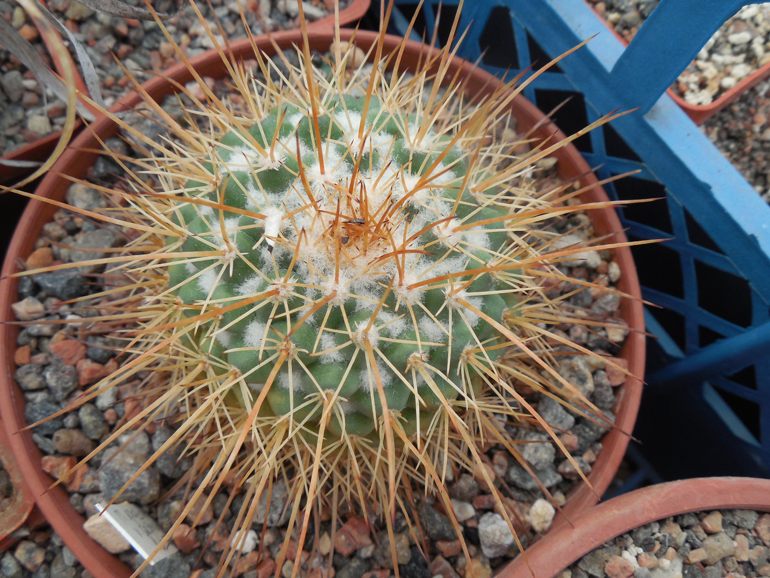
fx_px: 690
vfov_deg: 45.4
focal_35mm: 31
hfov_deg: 58.4
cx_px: 385
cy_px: 289
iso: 125
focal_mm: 5.6
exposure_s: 1/400
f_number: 3.6
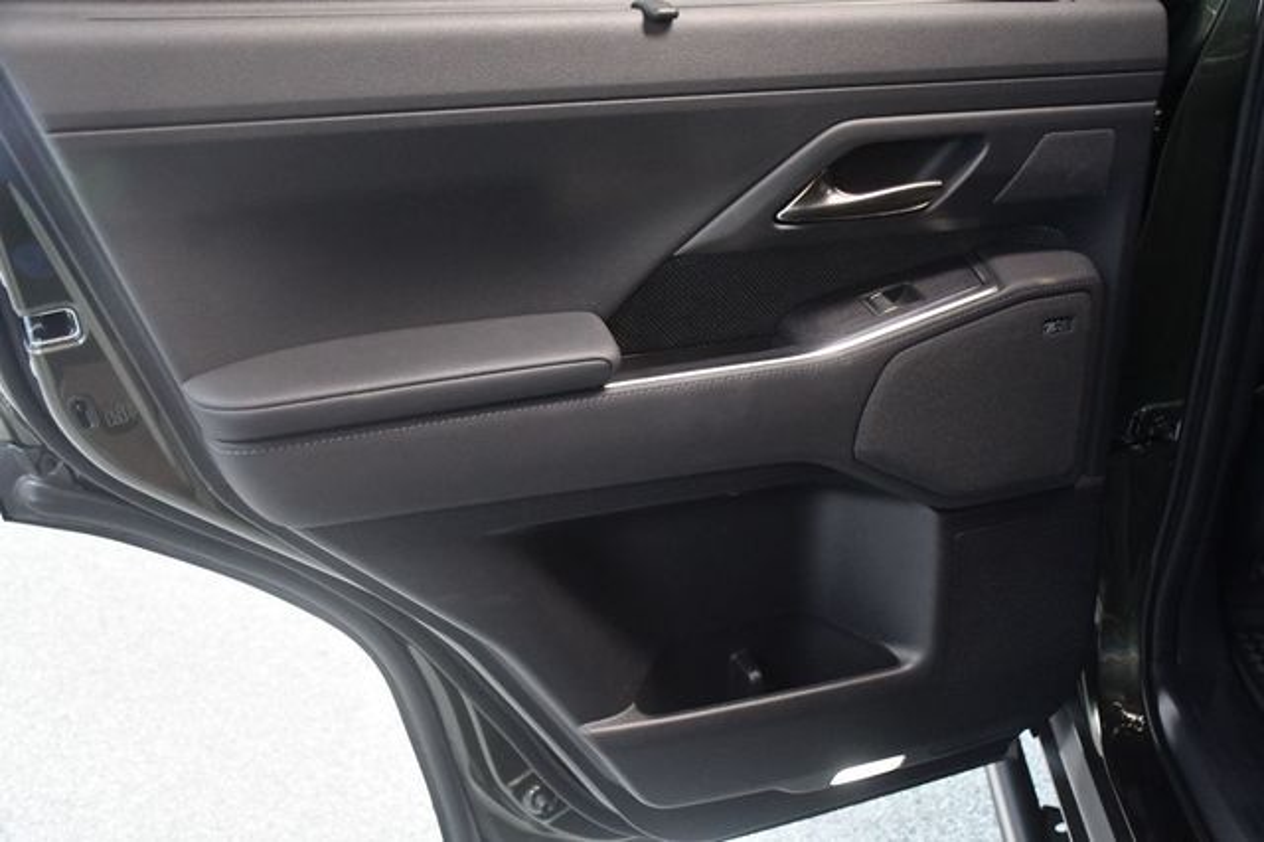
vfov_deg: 36.8
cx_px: 632
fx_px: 1263
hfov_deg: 53.2
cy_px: 421
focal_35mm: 36
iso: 4500
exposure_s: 1/60
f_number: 3.8
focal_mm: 24
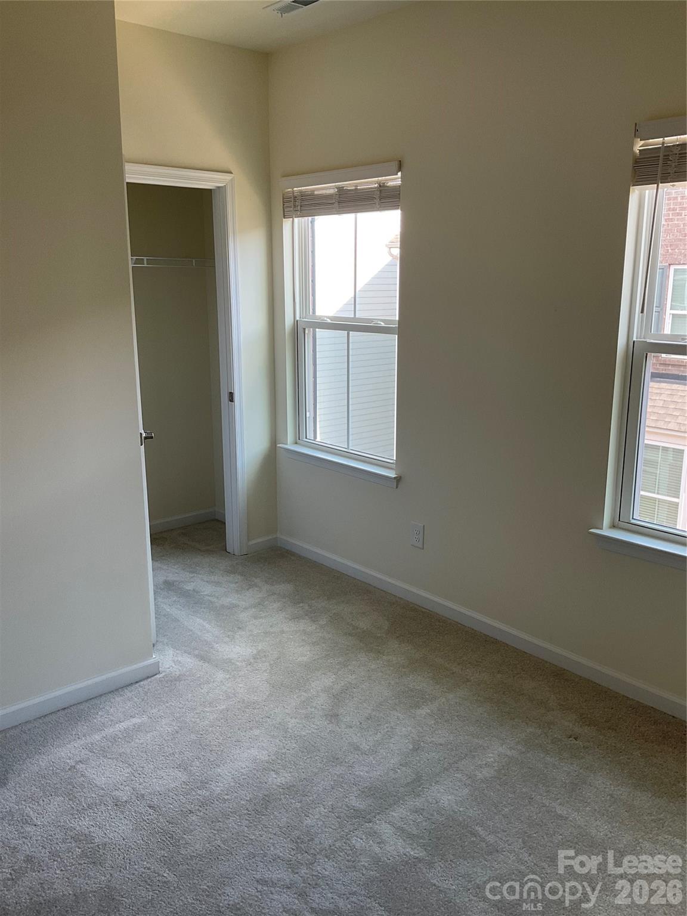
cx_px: 344
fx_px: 767
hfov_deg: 48.2
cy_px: 458
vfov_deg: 61.7
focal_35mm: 29
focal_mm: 3
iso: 40
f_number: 1.8
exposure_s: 1/120
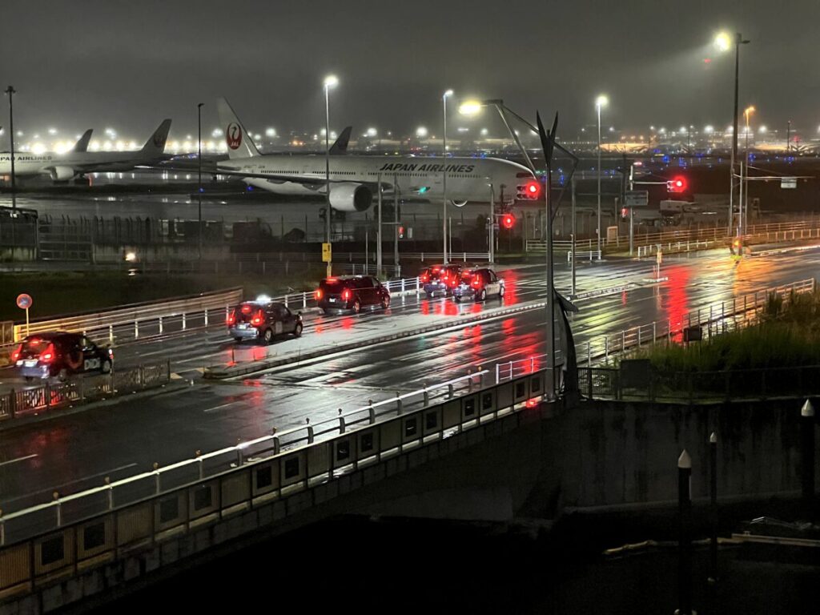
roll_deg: +0.4
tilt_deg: -4.8
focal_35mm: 77
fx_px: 1824
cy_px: 308
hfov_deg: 25.3
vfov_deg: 19.1
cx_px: 410
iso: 1600
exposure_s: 1/22
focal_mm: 9
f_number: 2.8
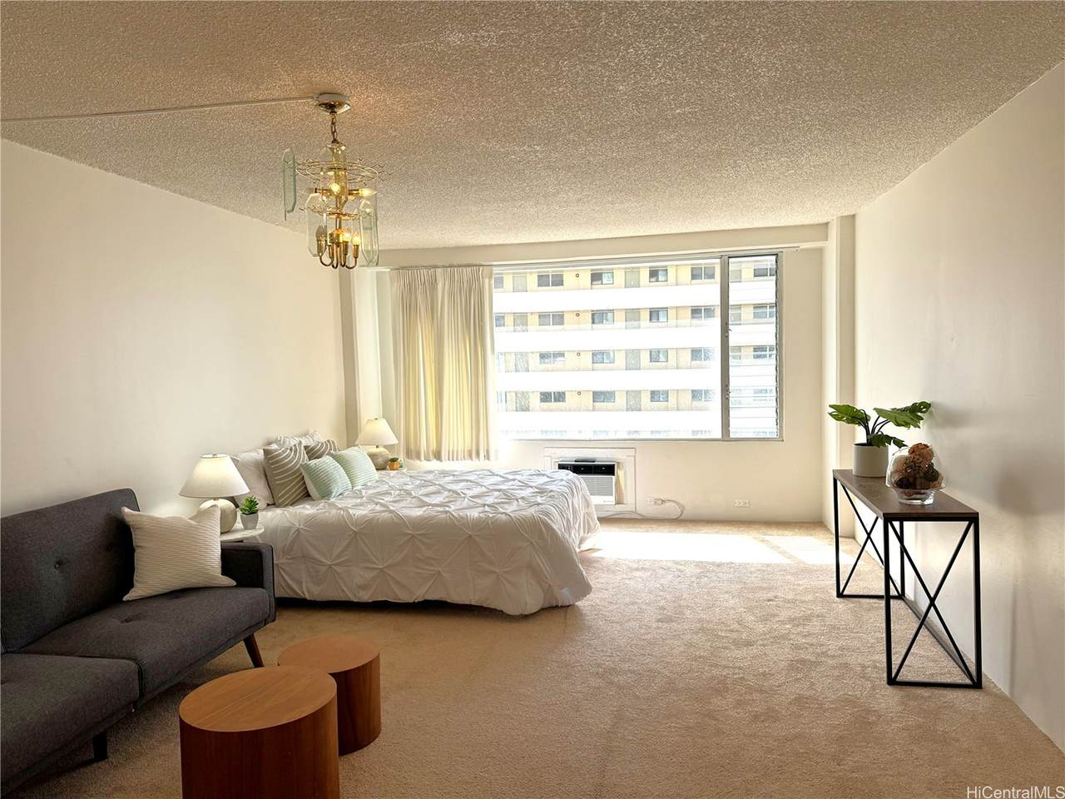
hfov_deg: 71.6
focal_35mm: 24
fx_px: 738
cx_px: 532
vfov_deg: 56.8
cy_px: 400
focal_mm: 6.76
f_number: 1.78
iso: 80
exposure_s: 1/1042
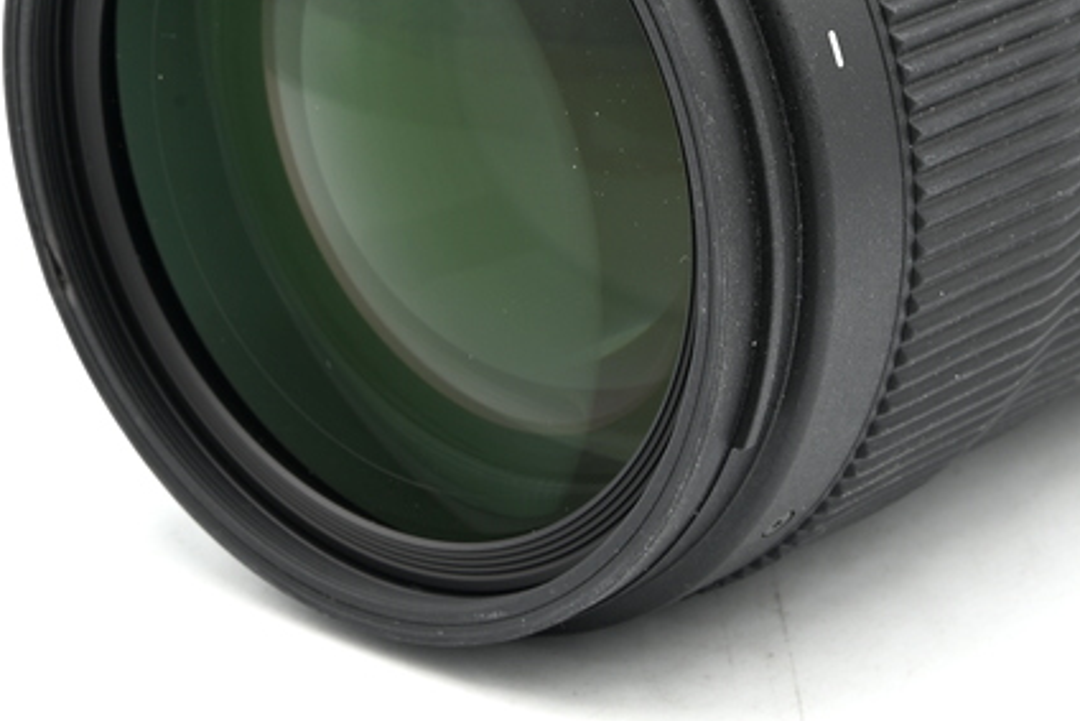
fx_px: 5312
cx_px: 759
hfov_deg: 11.6
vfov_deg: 7.7
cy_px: -1
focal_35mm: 177
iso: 100
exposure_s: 1/10
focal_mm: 75
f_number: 14
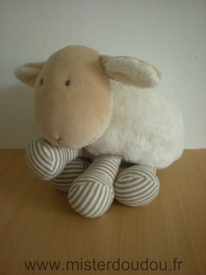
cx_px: 103
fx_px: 302
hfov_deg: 37.7
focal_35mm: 38
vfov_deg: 49.0
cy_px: 138
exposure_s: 1/13.7
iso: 200
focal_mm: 6.3
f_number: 3.1
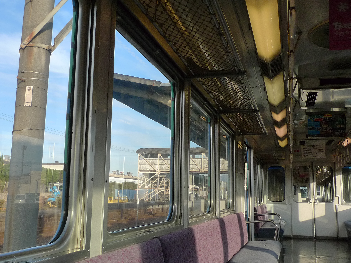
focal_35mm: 40
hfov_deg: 46.8
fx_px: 406
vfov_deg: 36.0
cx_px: 176
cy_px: 132
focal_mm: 5.9
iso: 200
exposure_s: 1/400
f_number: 3.5
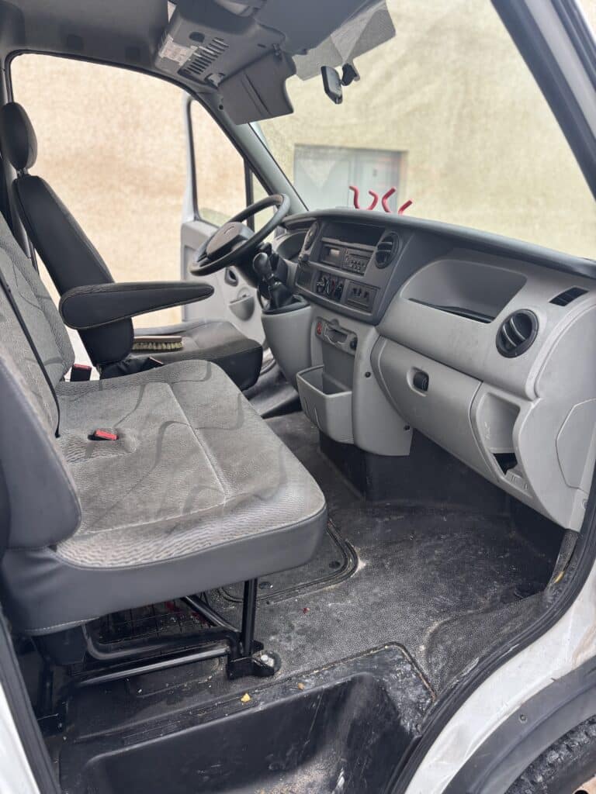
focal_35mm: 26
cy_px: 397
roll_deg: -3.2
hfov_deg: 53.1
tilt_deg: -15.7
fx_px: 597
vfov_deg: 67.3
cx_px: 298
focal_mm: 5.96
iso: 64
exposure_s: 1/121
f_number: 1.6
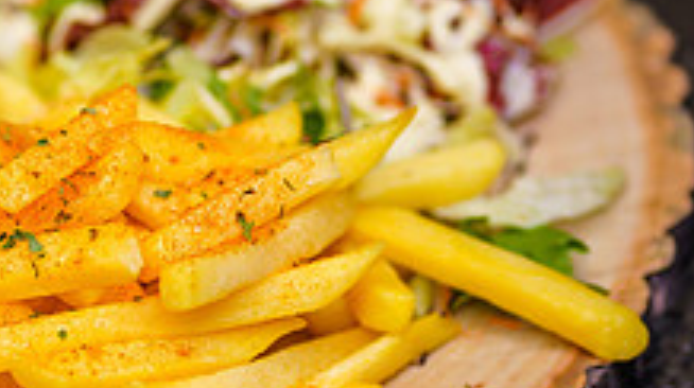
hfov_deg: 8.6
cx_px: 44
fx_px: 4595
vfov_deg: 4.8
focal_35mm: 250
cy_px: 227
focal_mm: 85
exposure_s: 1/80
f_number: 1.8
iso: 100
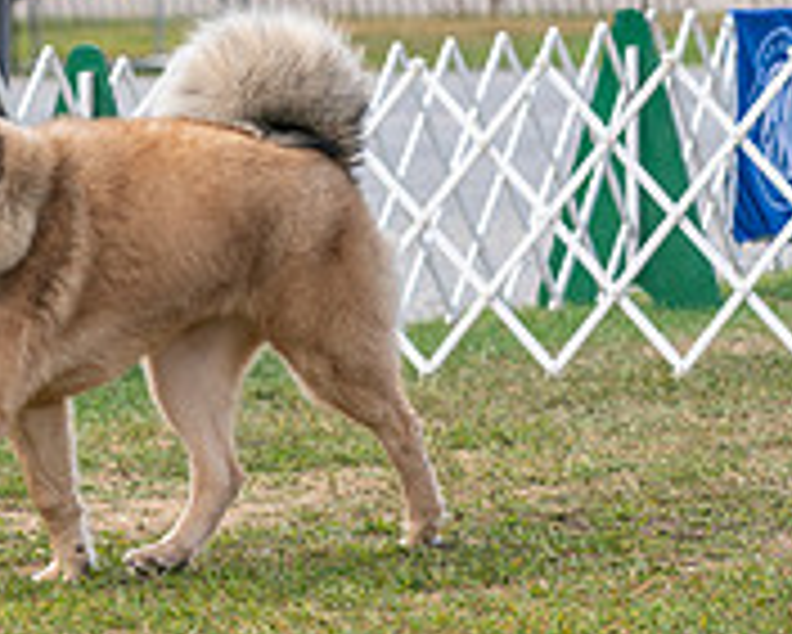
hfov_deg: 4.7
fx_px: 9545
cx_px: 34
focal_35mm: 407
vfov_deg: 3.8
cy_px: -171
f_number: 4
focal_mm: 113
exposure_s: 1/1250
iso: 320
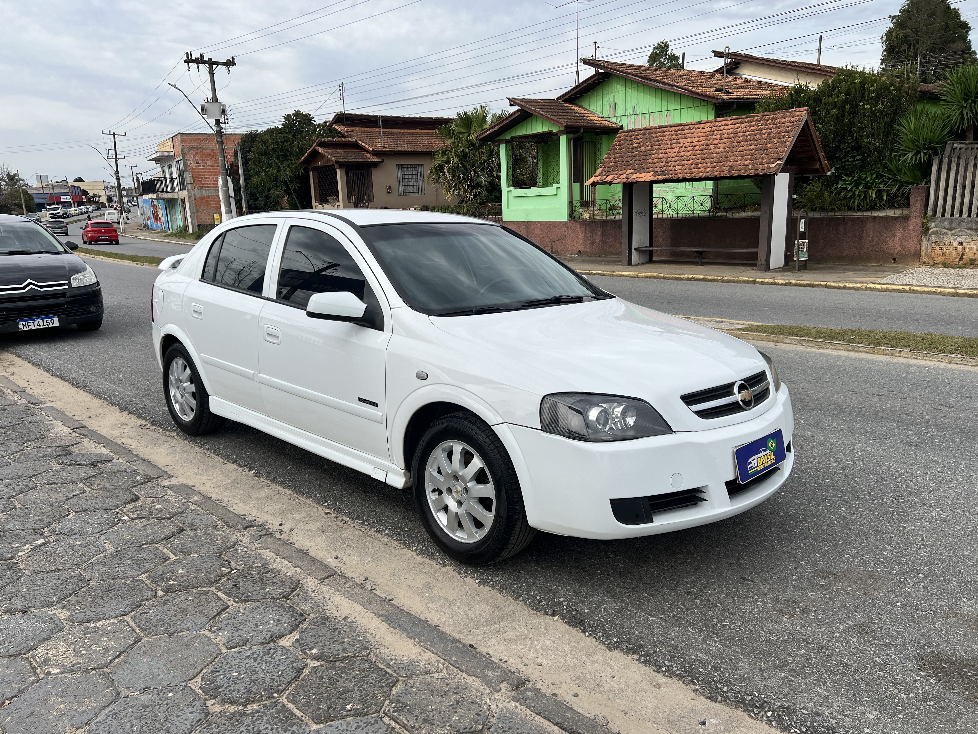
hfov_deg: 67.3
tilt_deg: -12.8
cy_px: 367
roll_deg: +3.3
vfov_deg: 53.1
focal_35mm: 26
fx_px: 735
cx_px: 489
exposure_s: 1/3257
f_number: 1.5
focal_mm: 5.7
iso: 50
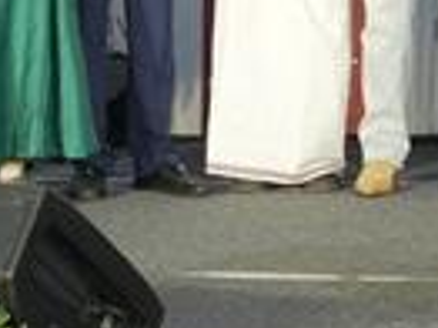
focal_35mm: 206
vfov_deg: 7.1
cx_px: 545
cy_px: -182
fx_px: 2604
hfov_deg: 9.5
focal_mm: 35
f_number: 5
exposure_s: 1/125
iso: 800
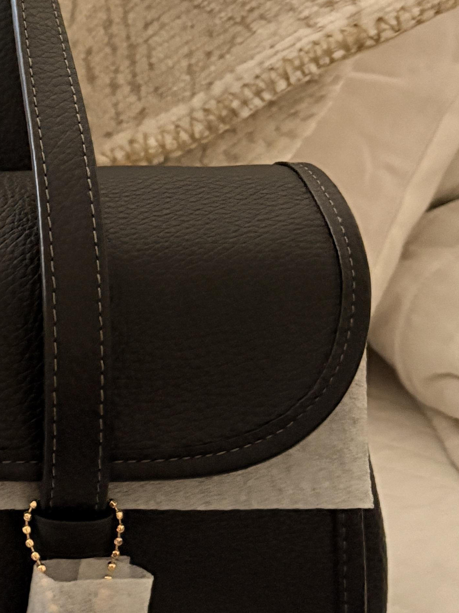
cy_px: 194
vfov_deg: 24.6
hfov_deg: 17.1
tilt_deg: -22.8
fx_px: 1397
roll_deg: +1.0
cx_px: -195
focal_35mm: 79
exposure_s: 1/37
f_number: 1.6
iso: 640
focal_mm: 5.96
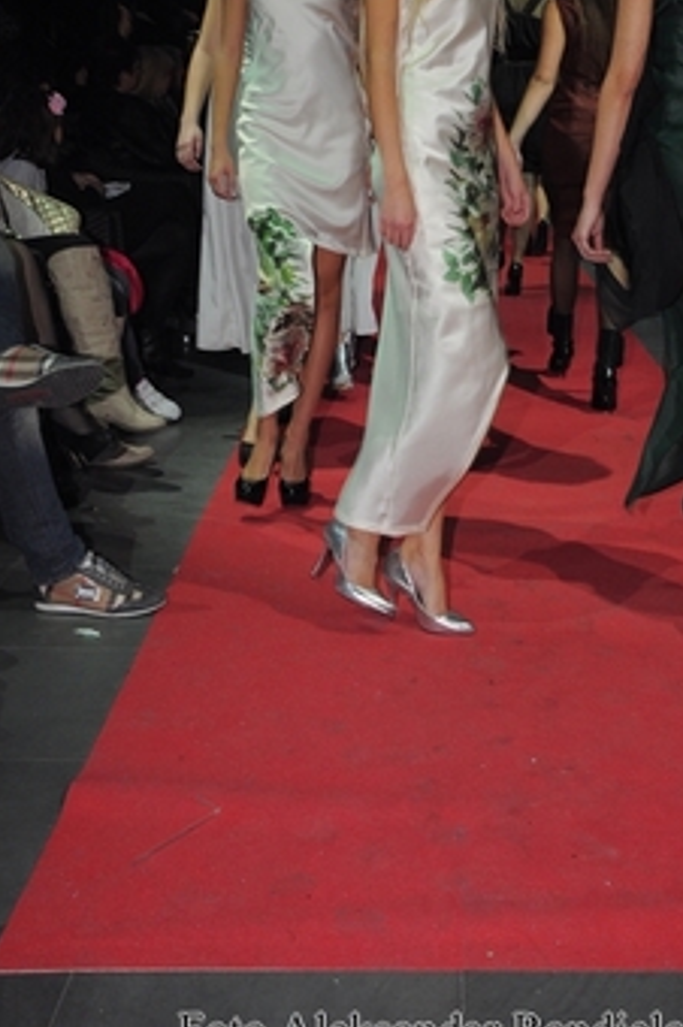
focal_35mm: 55
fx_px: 1568
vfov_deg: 35.6
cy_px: 281
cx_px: 464
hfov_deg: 24.4
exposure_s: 1/60
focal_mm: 24
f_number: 7.1
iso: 500
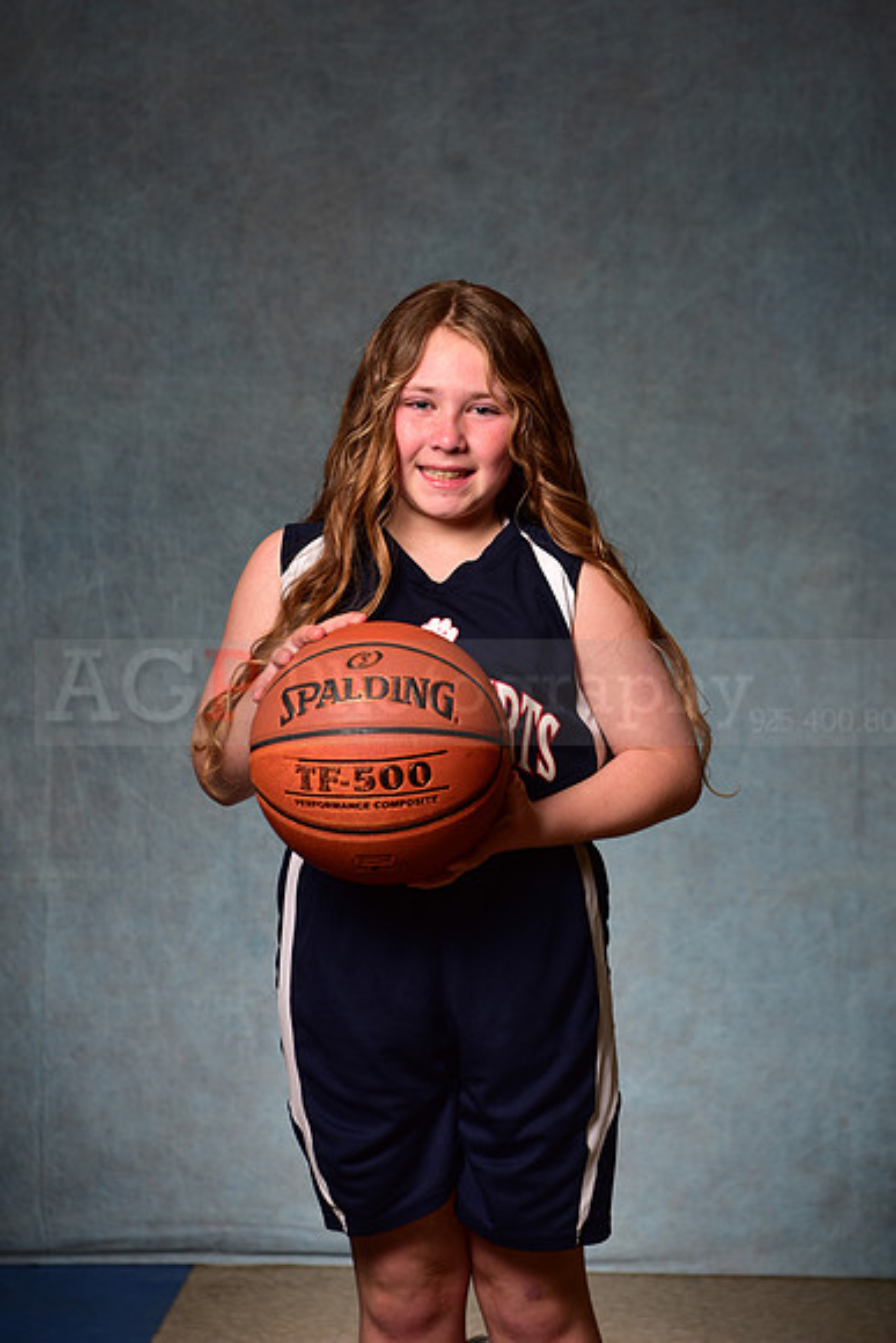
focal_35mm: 70
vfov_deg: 28.8
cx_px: 448
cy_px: 672
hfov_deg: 19.5
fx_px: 2612
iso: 100
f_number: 5
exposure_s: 1/200
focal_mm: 70
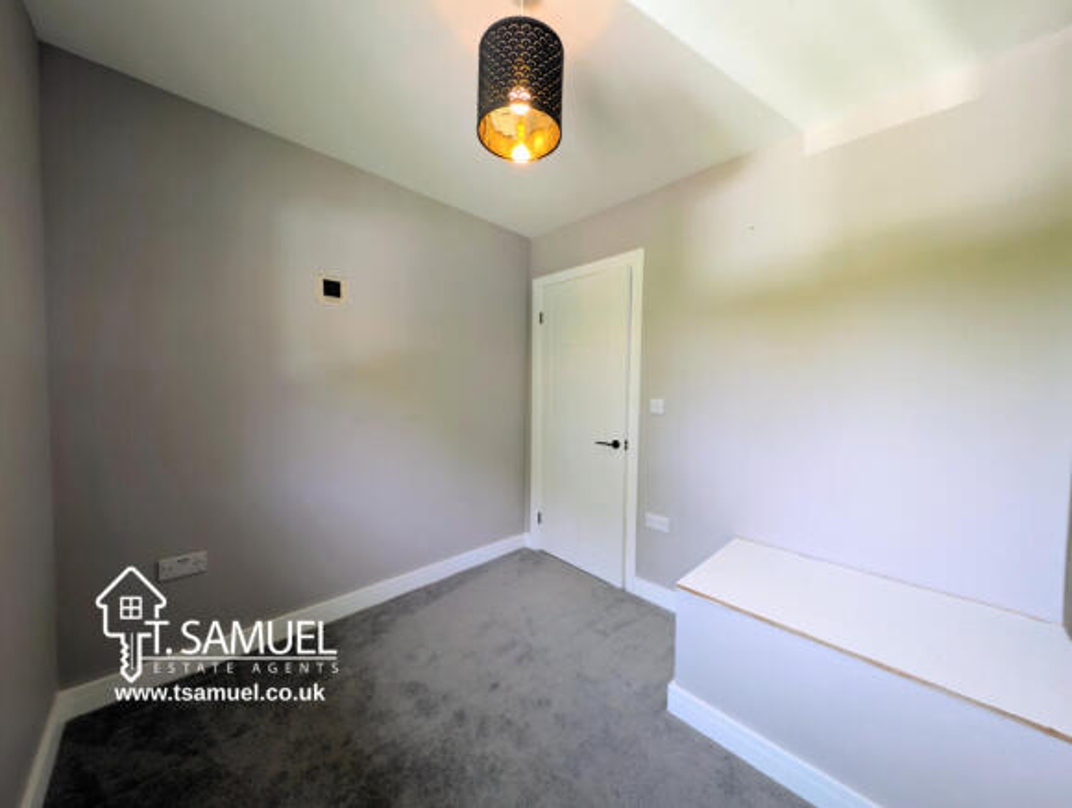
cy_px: 404
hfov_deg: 110.4
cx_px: 536
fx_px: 372
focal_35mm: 12
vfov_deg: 94.7
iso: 39
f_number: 1.95
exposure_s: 1/16.7
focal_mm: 2.23
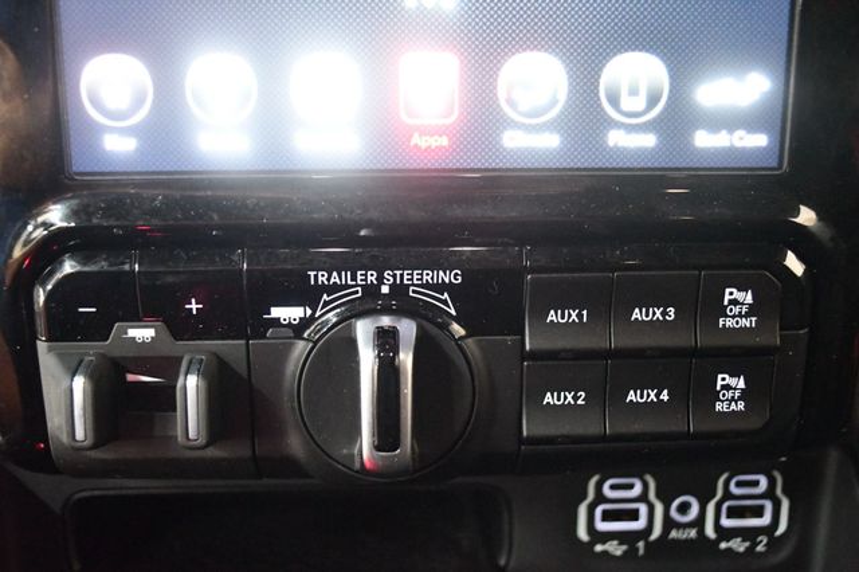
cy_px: 286
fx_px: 930
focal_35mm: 39
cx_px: 430
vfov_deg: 34.2
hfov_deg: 49.6
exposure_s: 1/50
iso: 12800
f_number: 4.2
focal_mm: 26
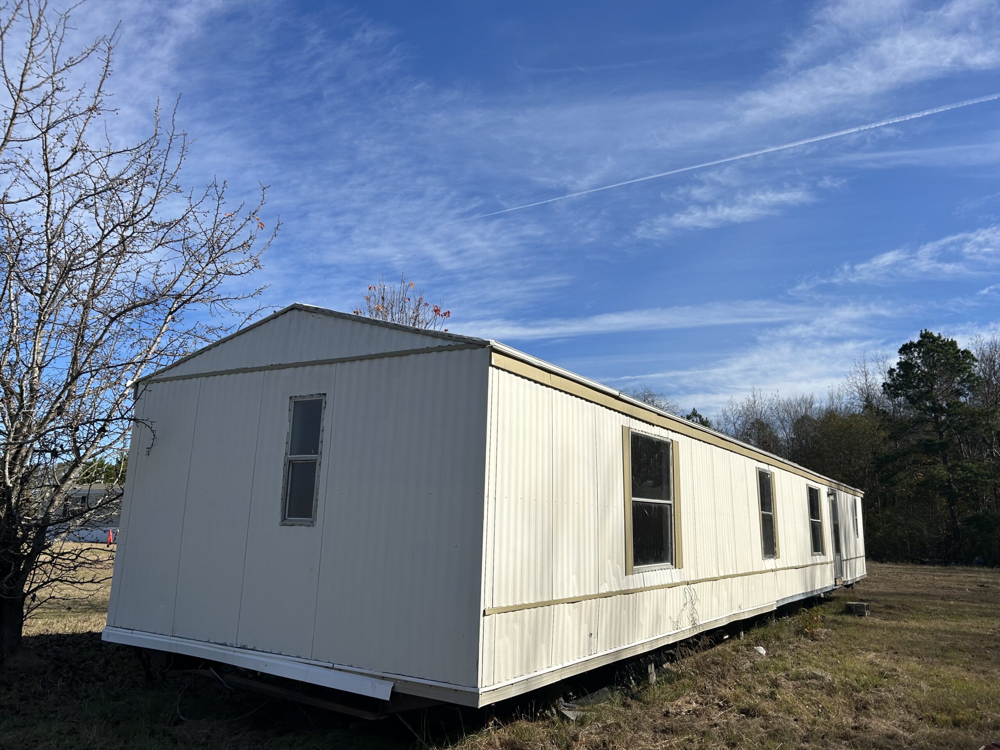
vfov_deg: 53.1
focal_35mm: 26
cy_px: 375
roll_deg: -0.5
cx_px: 500
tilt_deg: +12.3
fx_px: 751
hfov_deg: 67.3
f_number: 1.5
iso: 50
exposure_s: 1/6579
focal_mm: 5.7
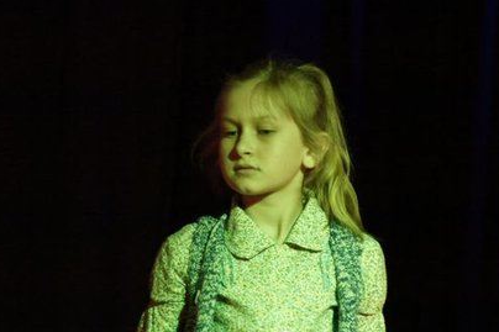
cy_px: 204
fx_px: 5348
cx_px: 227
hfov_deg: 5.3
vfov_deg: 3.6
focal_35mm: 386
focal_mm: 160
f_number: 5.6
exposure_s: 1/40
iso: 3200
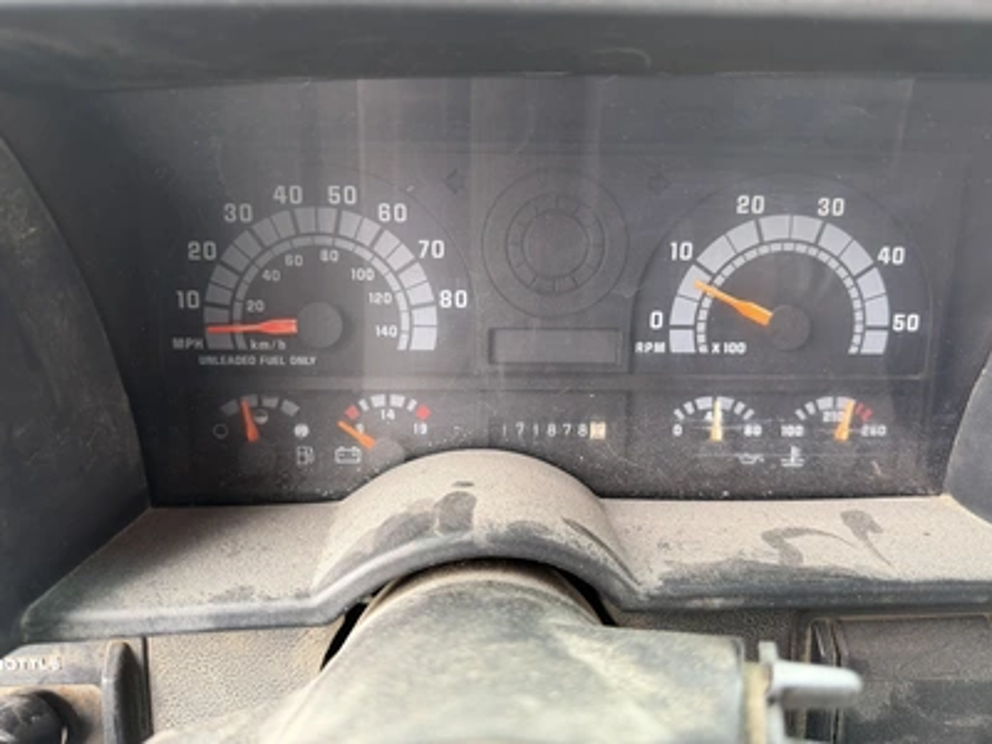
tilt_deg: -29.5
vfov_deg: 56.8
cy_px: 372
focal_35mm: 24
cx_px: 496
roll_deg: -0.5
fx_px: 688
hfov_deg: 71.6
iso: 200
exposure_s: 1/121
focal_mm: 6.76
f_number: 1.78
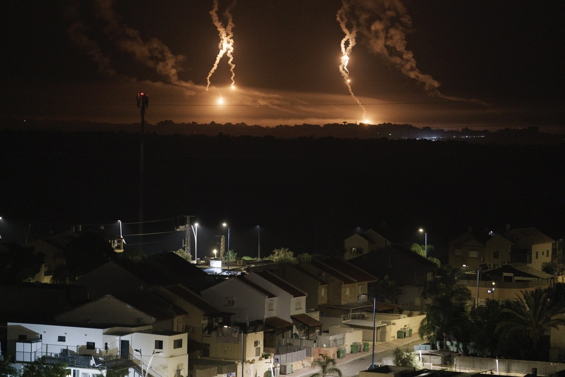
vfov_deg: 10.2
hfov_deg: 15.2
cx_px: 282
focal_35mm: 135
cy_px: 188
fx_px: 2119
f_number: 1.8
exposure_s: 1/60
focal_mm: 135
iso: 3200
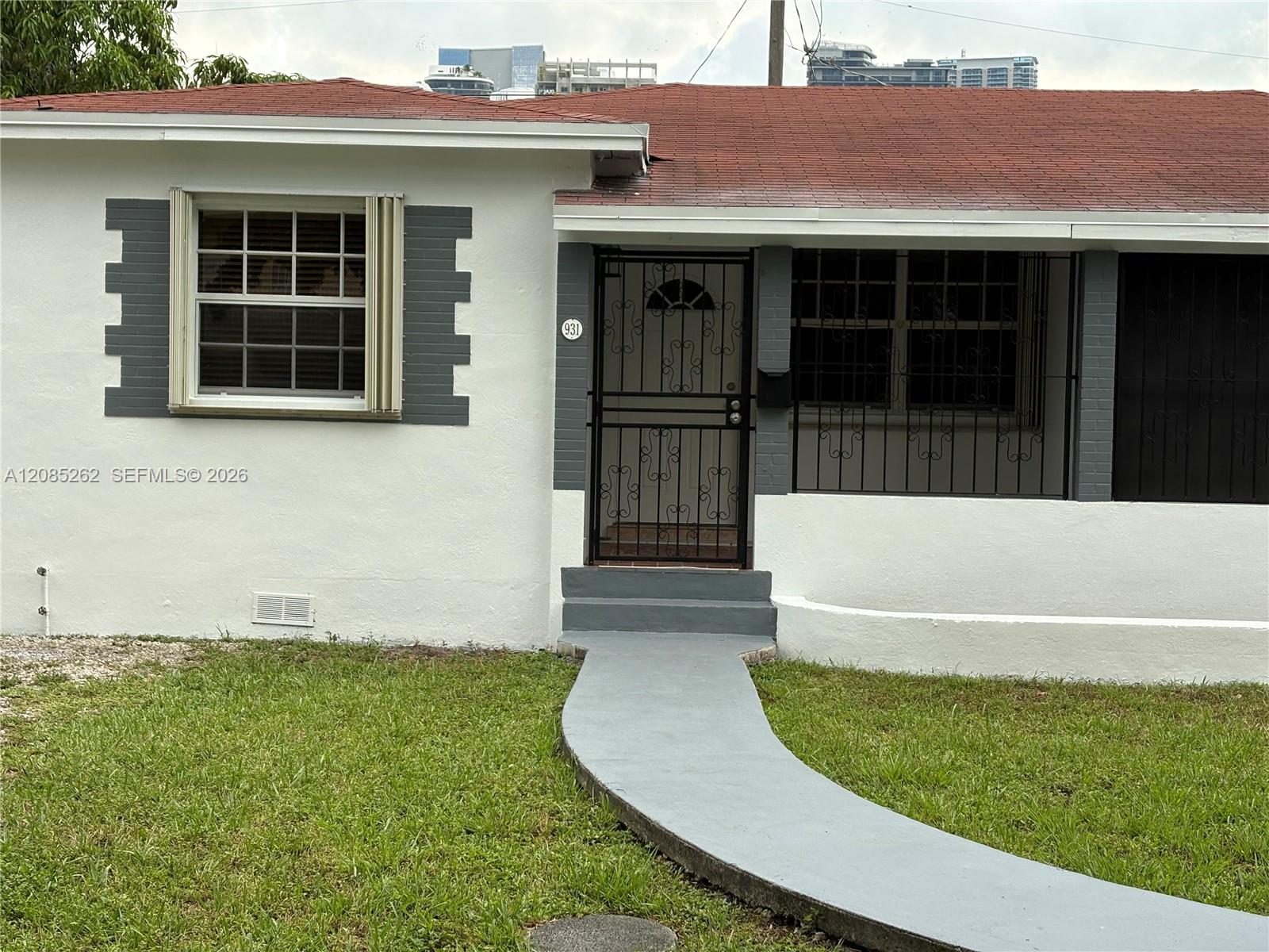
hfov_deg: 36.8
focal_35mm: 52
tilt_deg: -1.1
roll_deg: -0.6
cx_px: 634
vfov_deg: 28.0
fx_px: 1906
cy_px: 476
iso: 50
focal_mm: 5.96
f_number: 1.6
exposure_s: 1/1082
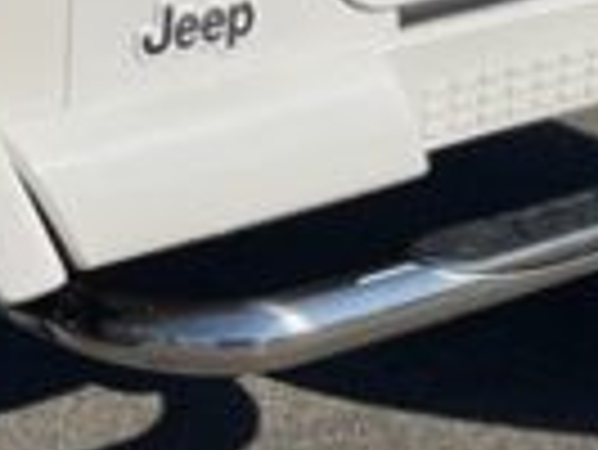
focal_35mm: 150
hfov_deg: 12.9
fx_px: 2594
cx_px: -63
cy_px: -54
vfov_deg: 9.8
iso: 32
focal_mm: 5.1
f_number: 1.6
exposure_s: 1/7407
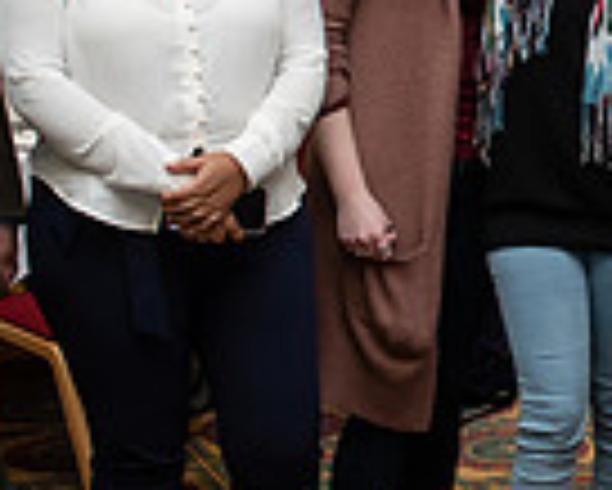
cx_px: 774
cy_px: 124
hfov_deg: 16.8
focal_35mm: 108
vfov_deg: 14.2
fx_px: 1958
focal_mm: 27
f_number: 5.6
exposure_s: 1/200
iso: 1600
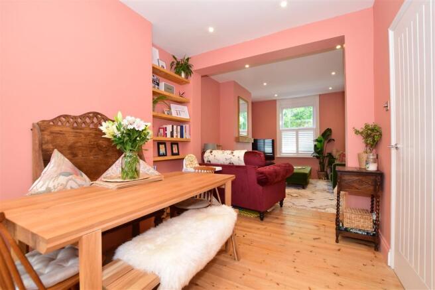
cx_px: 218
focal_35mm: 15
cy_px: 145
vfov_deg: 77.3
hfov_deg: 100.4
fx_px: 181
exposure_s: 1/10
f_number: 7.1
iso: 400
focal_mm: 10
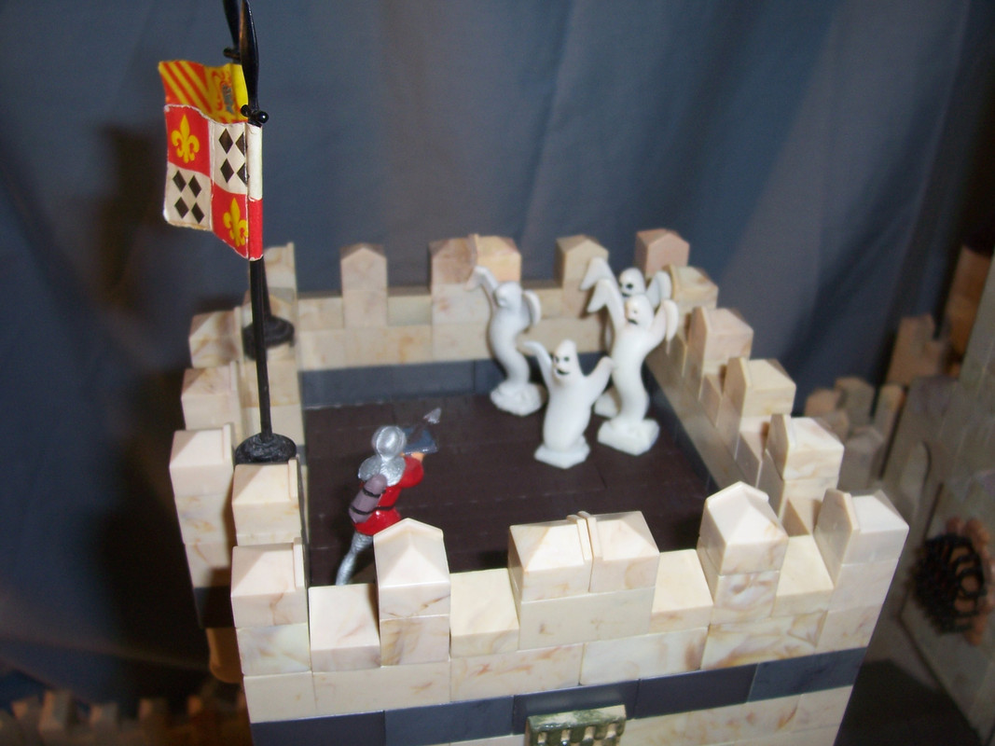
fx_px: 977
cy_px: 373
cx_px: 498
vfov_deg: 41.8
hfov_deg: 54.0
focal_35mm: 34
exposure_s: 1/60
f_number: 2.7
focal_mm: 5.6
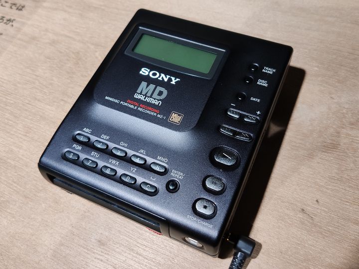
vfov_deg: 51.4
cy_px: 134
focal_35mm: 27
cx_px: 180
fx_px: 280
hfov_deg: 65.3
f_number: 1.75
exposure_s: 1/120
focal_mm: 4.75
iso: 702
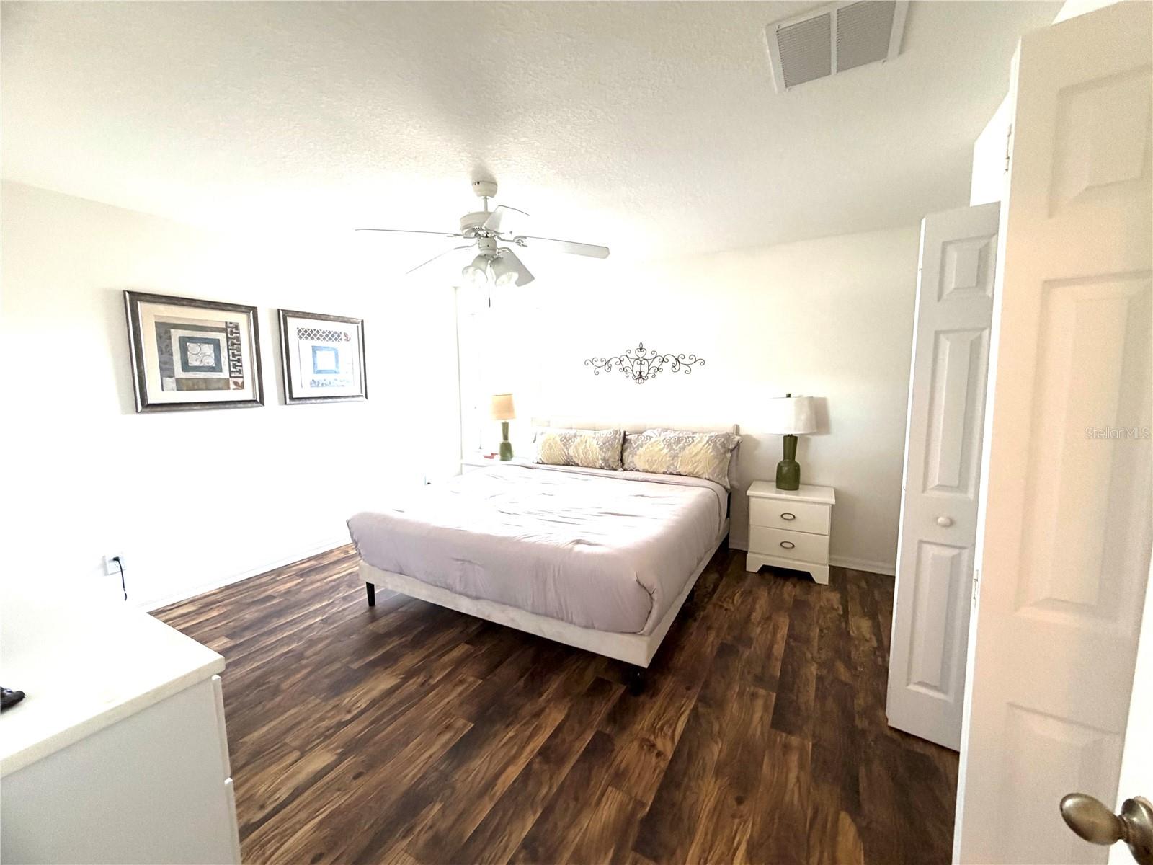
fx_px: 466
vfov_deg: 85.7
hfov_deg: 102.1
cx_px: 576
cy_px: 432
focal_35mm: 14
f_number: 2.2
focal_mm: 2.22
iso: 250
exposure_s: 1/60
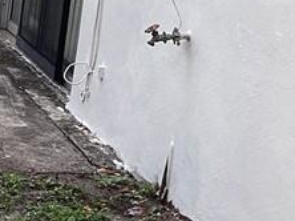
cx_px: -345
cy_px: 93
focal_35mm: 143
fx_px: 1217
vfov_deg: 10.4
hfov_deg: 11.9
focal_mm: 3.3
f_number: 2.4
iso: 25
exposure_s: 1/193
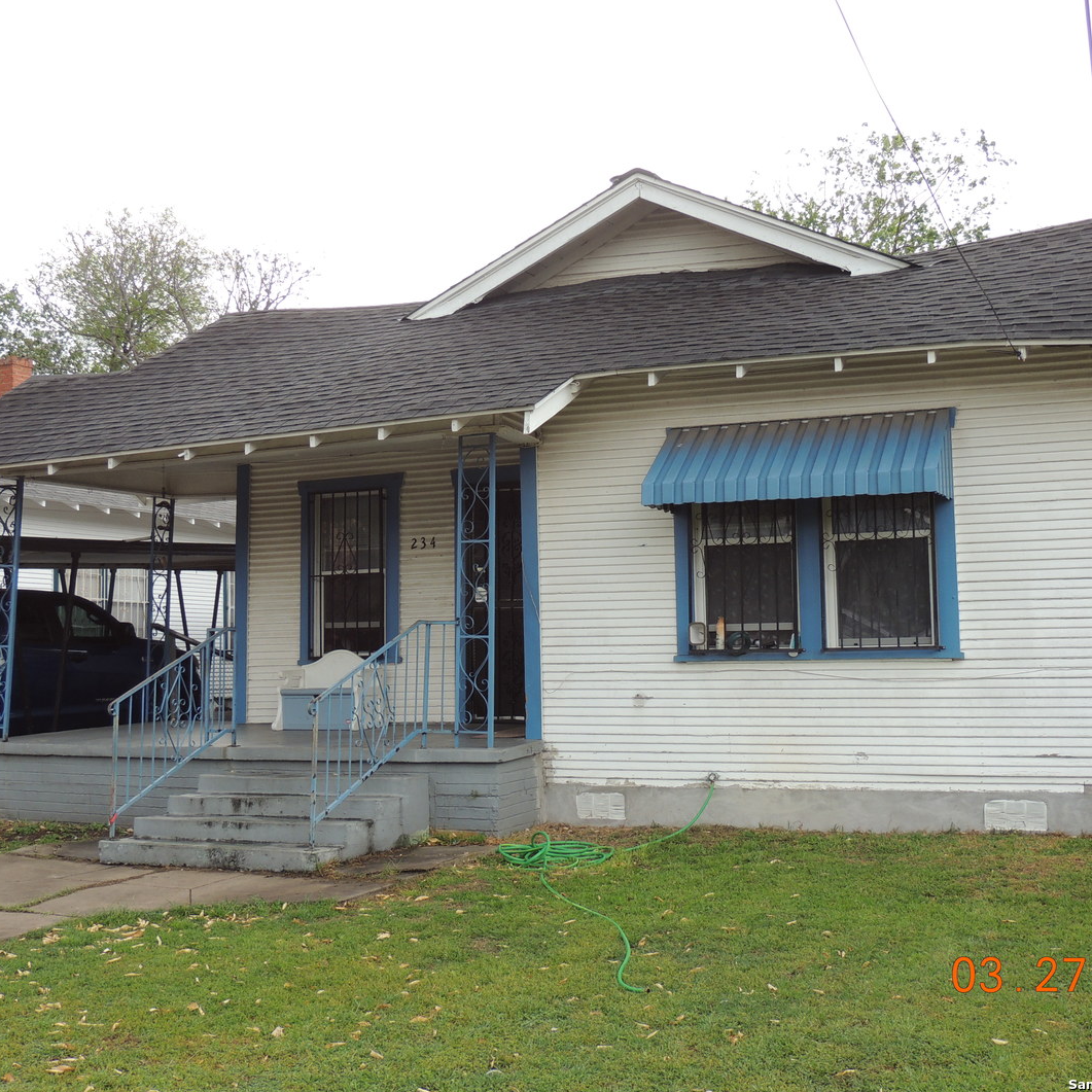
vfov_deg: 40.0
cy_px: 537
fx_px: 1499
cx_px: 549
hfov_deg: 40.0
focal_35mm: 42
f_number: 3.3
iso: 100
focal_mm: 6.2
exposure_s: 1/200
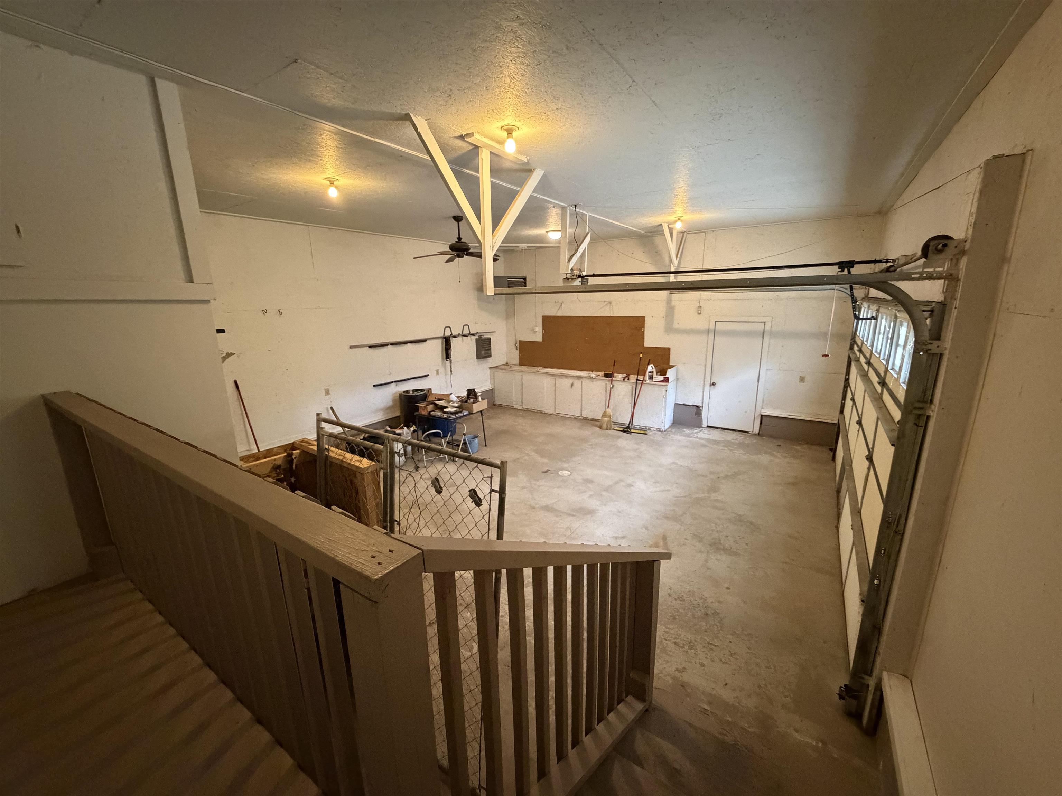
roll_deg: +1.9
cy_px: 398
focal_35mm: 14
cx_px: 531
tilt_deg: -13.4
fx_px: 430
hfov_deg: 102.1
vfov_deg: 85.7
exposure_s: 1/60
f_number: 2.2
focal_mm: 2.22
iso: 1250
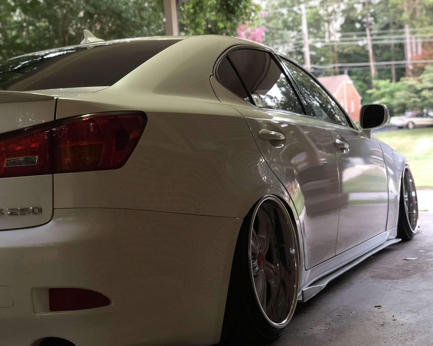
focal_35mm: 55
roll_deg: +4.3
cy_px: 175
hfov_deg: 34.1
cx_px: 226
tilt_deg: -2.5
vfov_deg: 27.6
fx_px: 705
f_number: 2.4
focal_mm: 6
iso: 160
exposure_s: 1/11
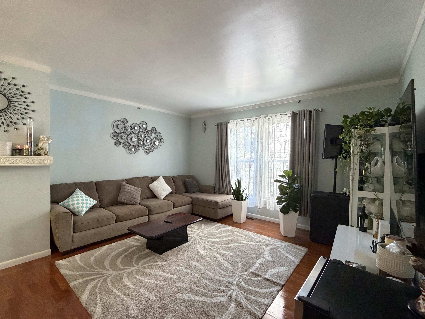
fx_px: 196
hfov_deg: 94.1
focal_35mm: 16
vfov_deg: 78.1
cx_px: 187
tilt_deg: -1.9
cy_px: 163
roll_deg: -0.2
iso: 400
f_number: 2.2
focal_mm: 2.22
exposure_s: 1/60
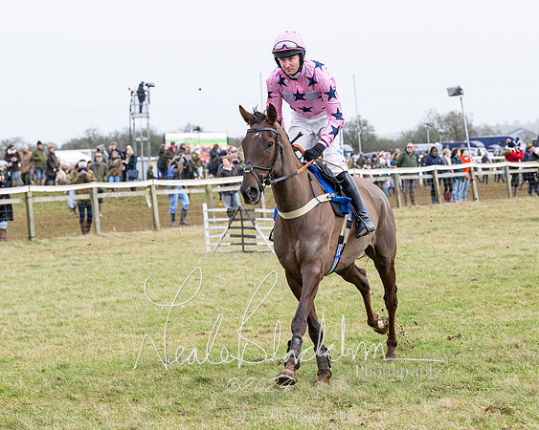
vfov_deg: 12.2
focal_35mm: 126
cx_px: 321
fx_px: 2010
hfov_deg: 15.3
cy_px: 225
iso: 800
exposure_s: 1/1600
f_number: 4
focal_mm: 70
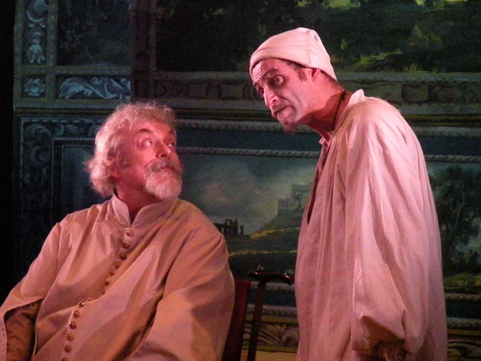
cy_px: 180
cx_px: 240
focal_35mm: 225
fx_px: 3126
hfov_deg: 8.8
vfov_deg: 6.6
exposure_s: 1/125
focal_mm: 39.8
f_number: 7.1
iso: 3200
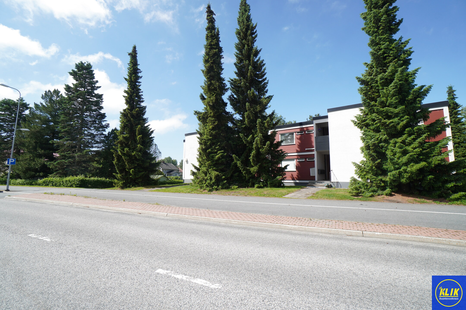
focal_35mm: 15
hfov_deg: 100.4
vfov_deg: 77.3
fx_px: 194
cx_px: 233
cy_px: 155
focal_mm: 10
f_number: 8
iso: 100
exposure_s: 1/200
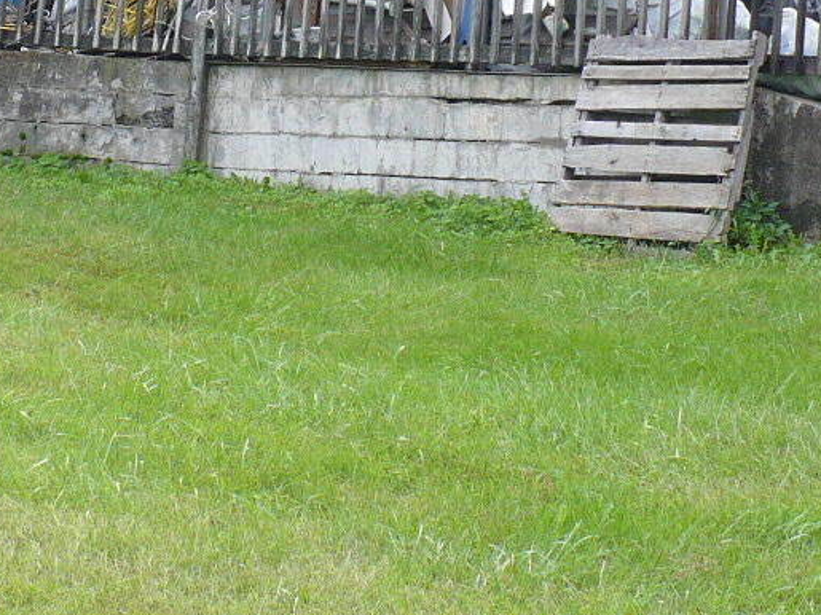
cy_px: 91
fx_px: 2727
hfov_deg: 17.0
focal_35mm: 115
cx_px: 209
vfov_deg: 12.8
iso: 100
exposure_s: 1/320
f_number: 2.8
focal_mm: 6.1
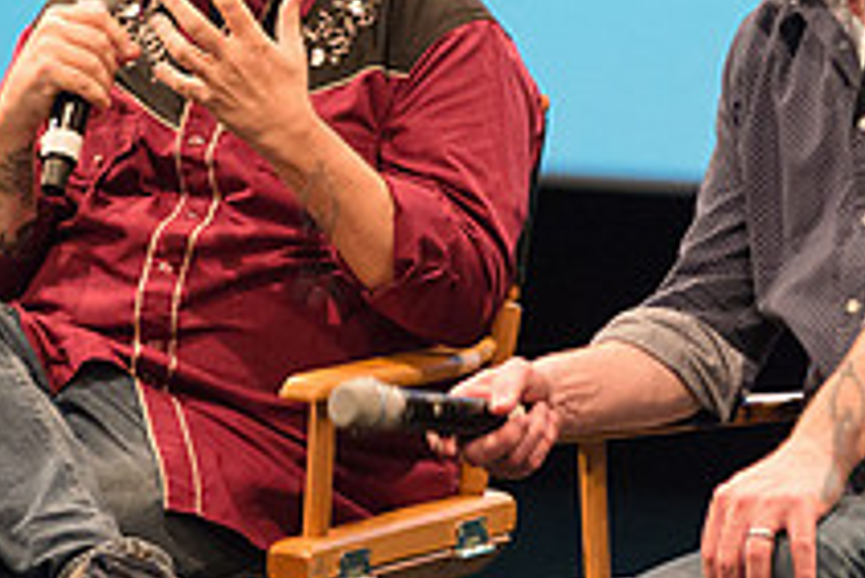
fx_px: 12214
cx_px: 316
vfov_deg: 2.7
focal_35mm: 508
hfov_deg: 4.1
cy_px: 232
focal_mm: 185
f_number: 3.2
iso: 4000
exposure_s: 1/200
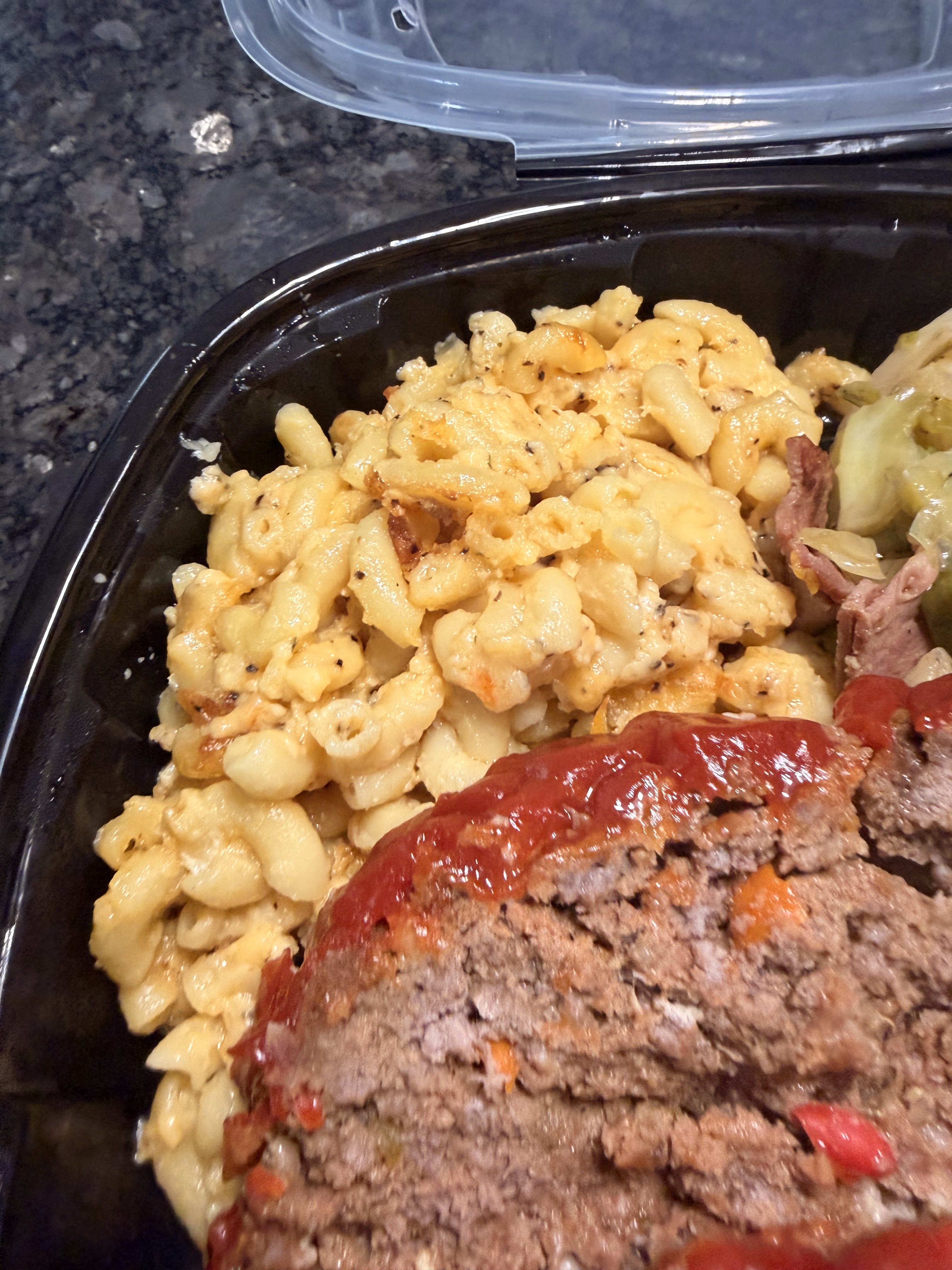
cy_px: 635
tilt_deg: -61.7
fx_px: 880
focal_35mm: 24
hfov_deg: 56.8
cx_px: 476
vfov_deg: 71.6
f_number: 2.2
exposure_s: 1/60
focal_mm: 2.22
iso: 320
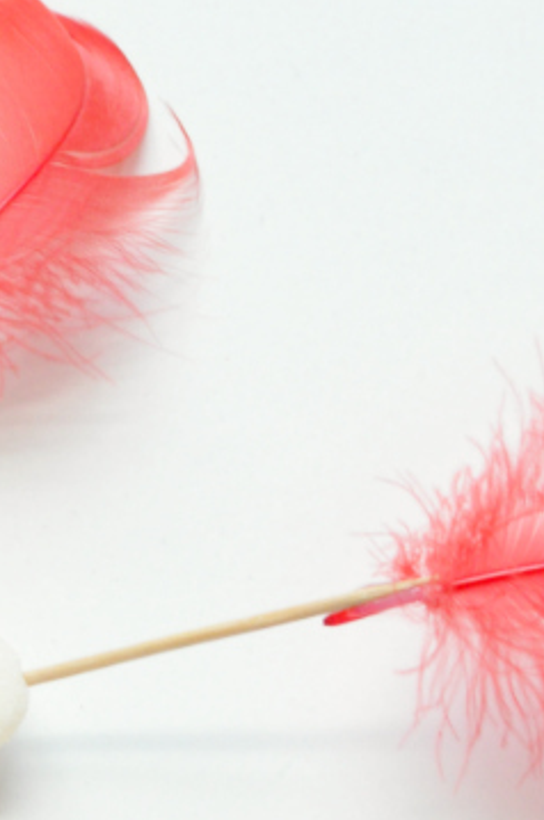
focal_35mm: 180
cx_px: -16
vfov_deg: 11.3
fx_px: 4096
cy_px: 868
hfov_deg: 7.6
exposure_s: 1/100
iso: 1600
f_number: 9
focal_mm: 52
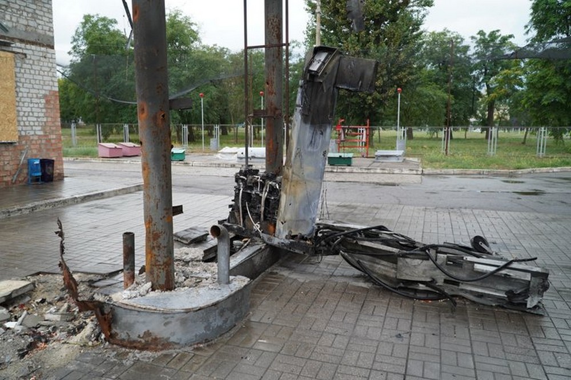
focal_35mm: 27
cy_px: 190
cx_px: 286
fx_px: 428
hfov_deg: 67.4
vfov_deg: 47.9
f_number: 4
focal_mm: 18
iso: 400
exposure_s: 1/160
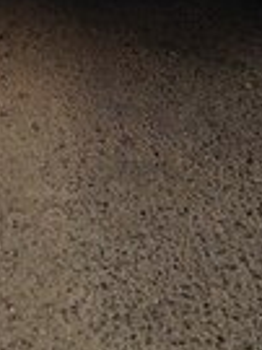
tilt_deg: -10.2
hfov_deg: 12.2
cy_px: -220
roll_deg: +2.2
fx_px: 1223
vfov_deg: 14.8
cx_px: 39
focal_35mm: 121
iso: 50
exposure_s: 1/463
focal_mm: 4.12
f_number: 2.4
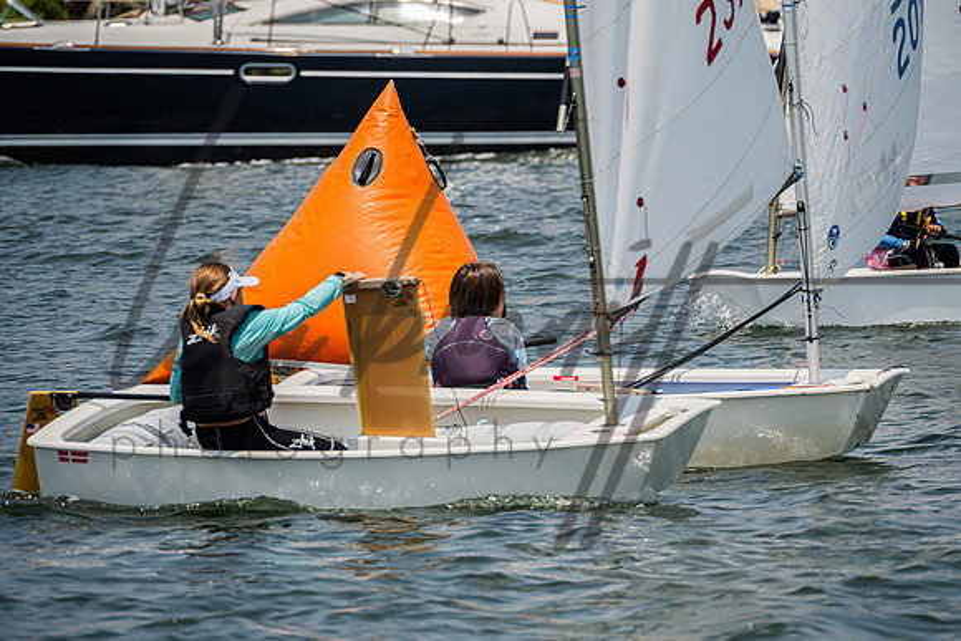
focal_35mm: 362
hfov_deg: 5.7
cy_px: 318
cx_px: 539
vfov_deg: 3.8
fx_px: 9658
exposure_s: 1/1600
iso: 320
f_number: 8
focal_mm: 300
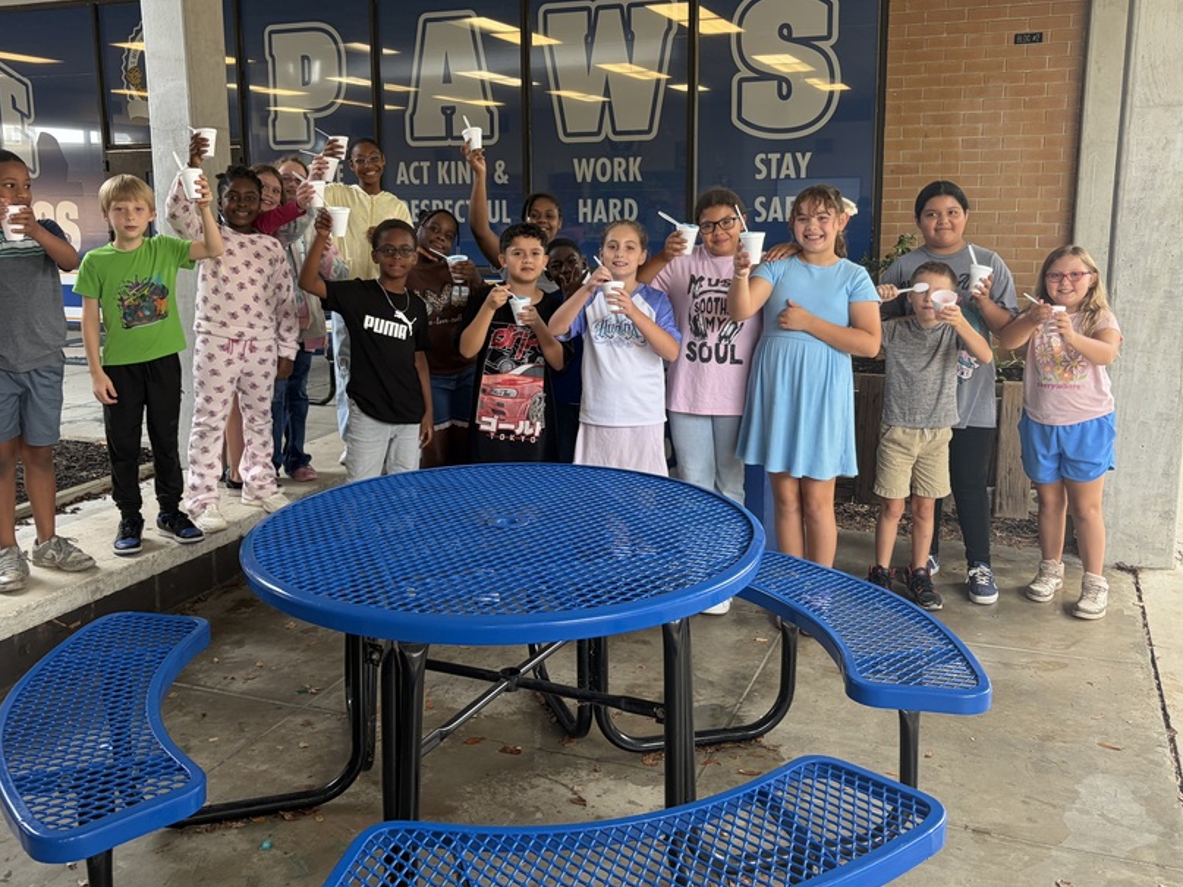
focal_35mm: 33
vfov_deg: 42.8
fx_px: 1128
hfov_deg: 55.4
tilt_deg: -9.0
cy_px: 381
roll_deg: -0.9
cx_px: 576
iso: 64
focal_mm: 5.96
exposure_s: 1/122
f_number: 1.6
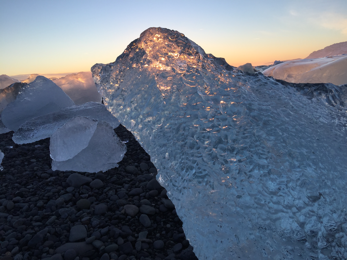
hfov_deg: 61.7
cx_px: 174
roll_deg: +5.5
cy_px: 130
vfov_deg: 48.2
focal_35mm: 29
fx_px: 291
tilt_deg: -9.9
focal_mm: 4.15
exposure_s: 1/618
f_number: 2.2
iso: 32
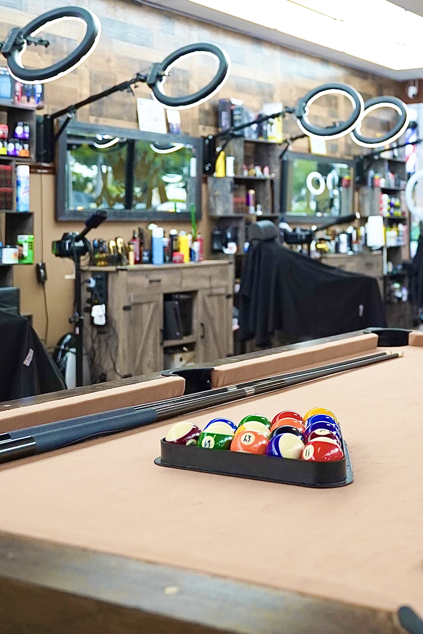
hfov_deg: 24.9
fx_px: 952
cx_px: 300
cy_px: 222
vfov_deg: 36.6
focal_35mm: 54
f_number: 2.8
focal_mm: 24
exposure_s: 1/250
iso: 2000
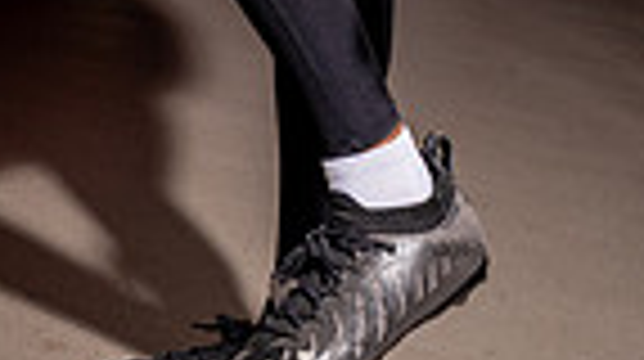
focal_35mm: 119
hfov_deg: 18.0
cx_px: 306
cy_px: -508
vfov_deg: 9.1
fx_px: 2029
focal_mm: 36
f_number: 11
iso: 100
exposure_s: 1/250
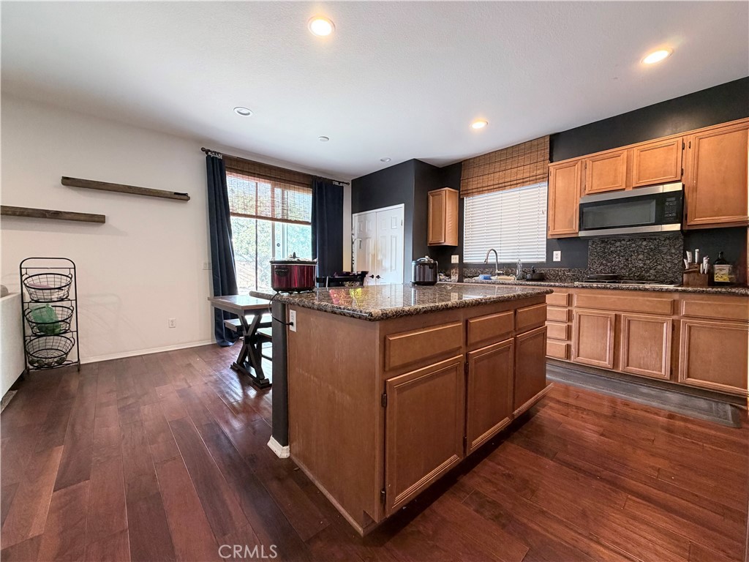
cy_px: 281
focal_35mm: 14
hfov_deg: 102.1
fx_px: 303
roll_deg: +0.3
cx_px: 374
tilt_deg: -2.2
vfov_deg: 85.7
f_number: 2.2
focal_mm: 2.22
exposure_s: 1/60
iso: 250
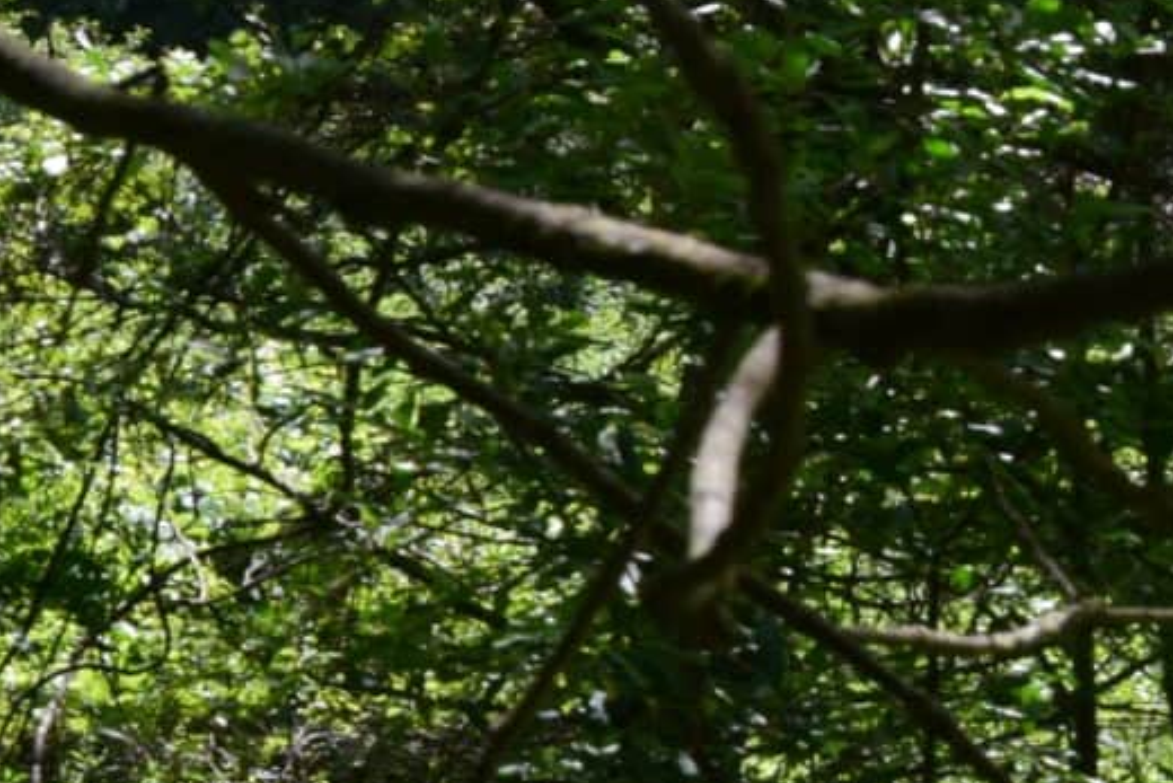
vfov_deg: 10.2
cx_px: -1523
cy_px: 938
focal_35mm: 133
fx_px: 4335
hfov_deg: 12.5
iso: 400
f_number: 10
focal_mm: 18
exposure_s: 1/250
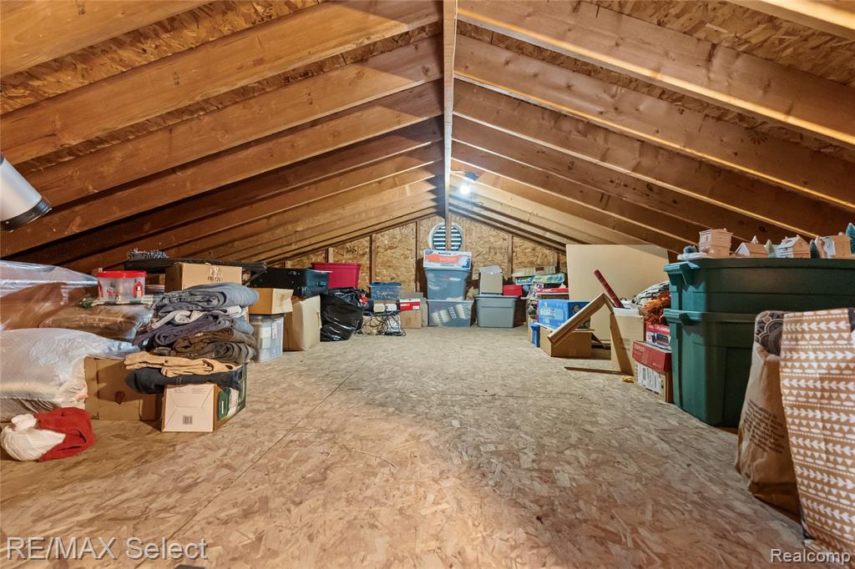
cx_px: 428
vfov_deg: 73.7
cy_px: 284
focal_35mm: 16
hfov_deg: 96.8
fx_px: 380
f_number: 5.6
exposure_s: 1/20
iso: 12800
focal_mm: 16
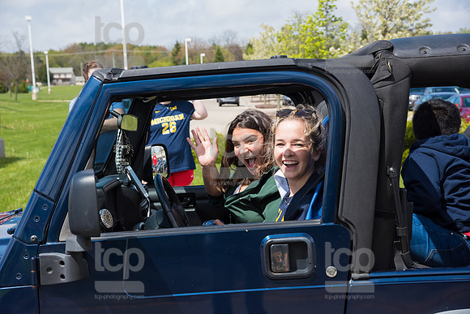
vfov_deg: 20.9
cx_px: 235
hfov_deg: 31.0
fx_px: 849
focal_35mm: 65
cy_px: 157
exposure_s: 1/1600
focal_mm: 65
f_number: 7.1
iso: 1000
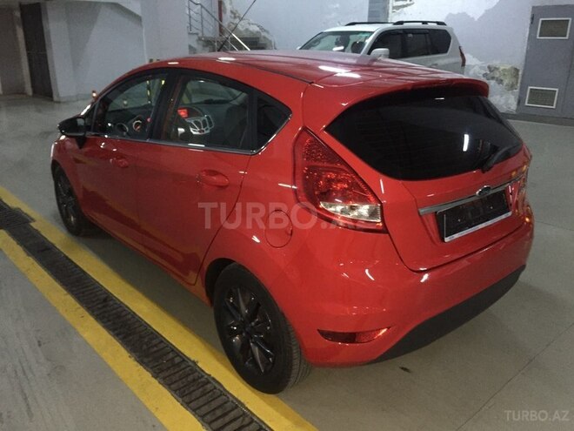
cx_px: 287
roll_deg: -1.4
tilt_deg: -18.8
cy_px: 216
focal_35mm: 29
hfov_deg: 61.7
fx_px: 481
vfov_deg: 48.2
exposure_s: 1/17
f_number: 2.2
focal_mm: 4.15
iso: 200
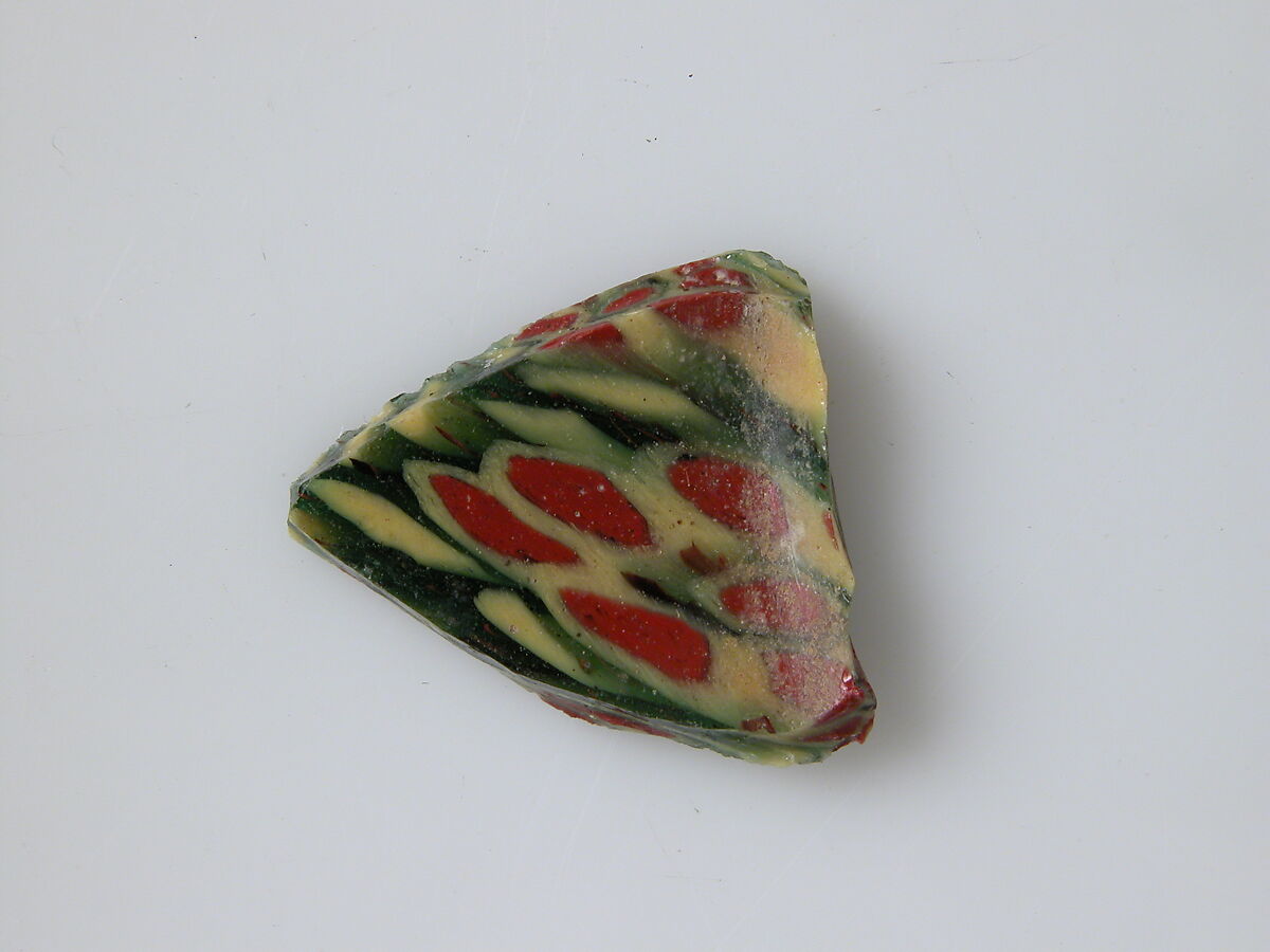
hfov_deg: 25.3
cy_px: 476
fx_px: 2825
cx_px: 635
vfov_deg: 19.1
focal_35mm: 77
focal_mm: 19.9
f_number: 6.8
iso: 100
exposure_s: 1/8.5
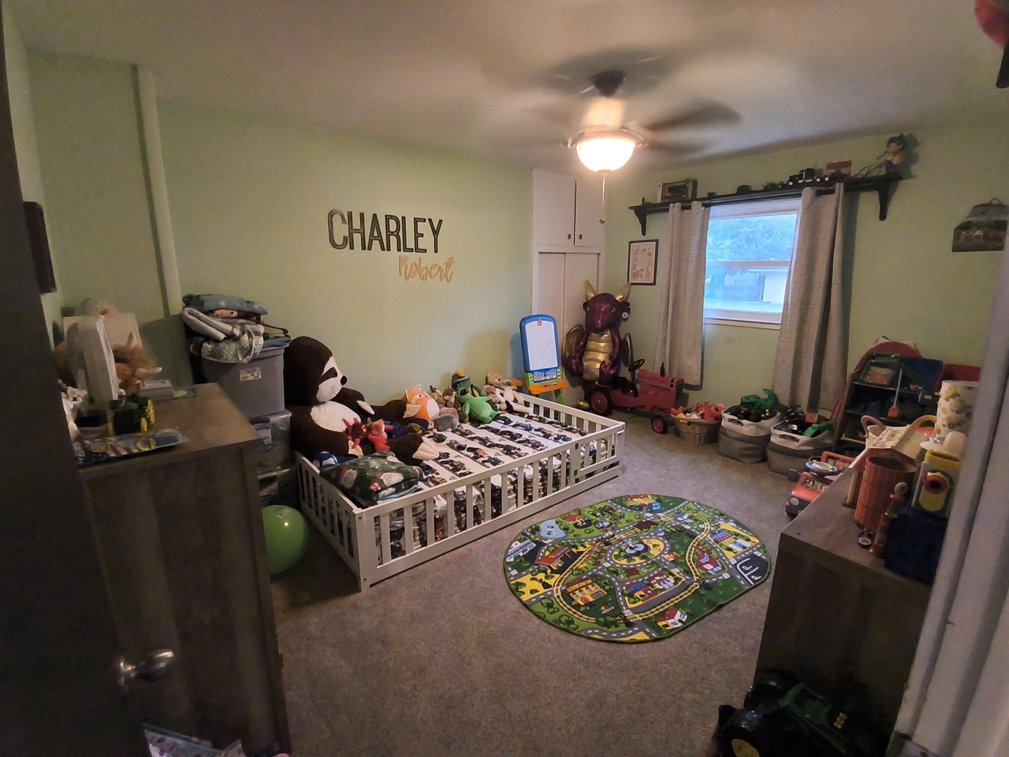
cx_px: 504
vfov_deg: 78.1
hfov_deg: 94.5
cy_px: 378
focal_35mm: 16
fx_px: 466
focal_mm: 1.46
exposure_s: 1/25
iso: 640
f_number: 2.2
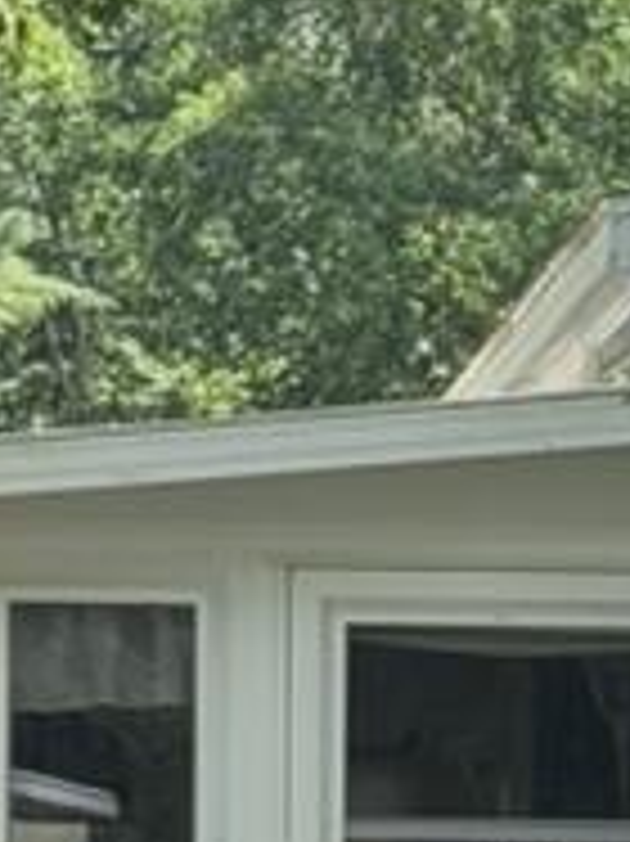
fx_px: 6389
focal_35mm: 263
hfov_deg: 5.6
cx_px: 1035
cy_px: 837
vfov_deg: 7.5
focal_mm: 6.76
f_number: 1.78
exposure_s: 1/1114
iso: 64
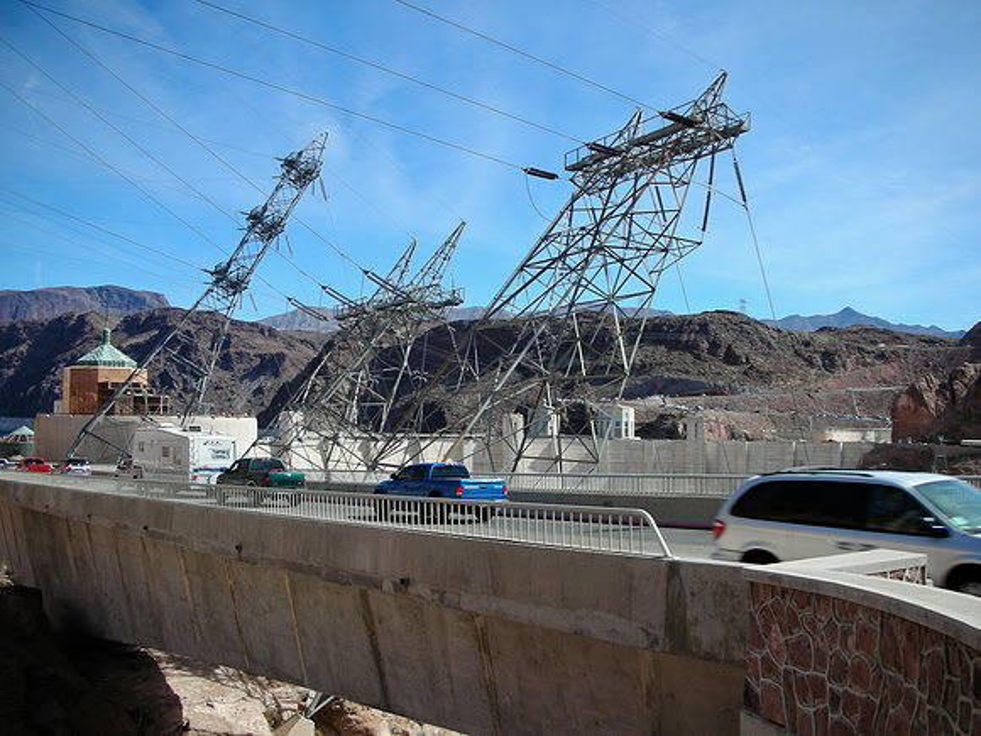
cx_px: 490
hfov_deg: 52.6
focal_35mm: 35
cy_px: 368
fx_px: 992
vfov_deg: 40.7
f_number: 8.5
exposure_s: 1/80.5
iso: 50
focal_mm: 5.8
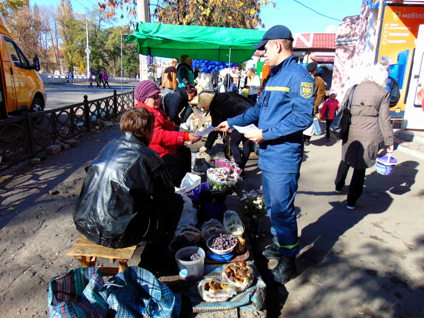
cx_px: 212
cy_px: 159
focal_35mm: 25
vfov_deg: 54.9
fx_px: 306
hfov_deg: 69.4
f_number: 3
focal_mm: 4.5
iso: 80
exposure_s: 1/500
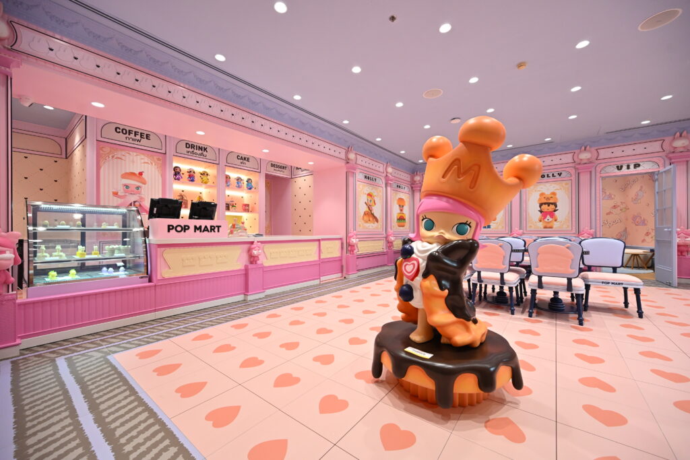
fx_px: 268
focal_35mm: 14
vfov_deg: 81.2
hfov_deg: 104.2
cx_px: 345
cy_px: 230
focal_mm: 14
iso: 1250
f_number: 5
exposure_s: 1/200
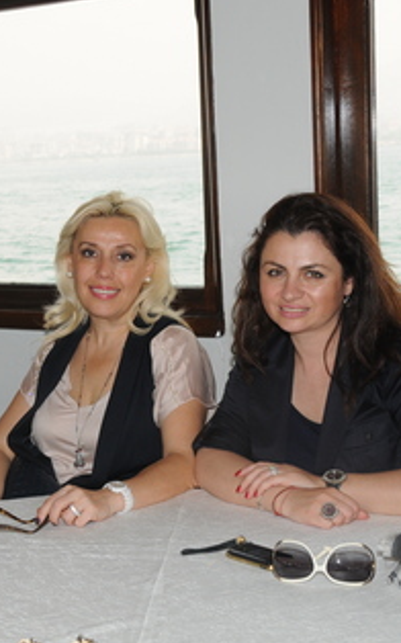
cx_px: 102
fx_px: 1186
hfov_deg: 19.1
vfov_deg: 30.3
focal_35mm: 68
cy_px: 320
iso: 400
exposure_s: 1/200
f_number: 7.1
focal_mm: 29
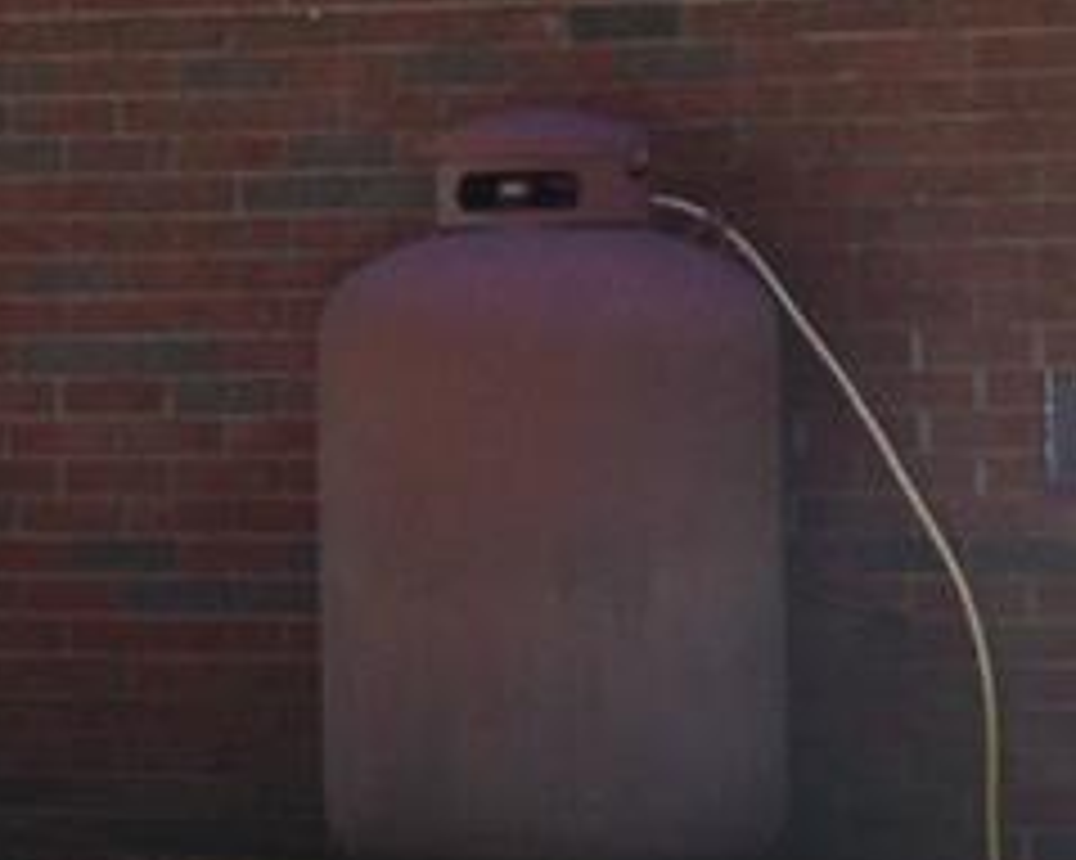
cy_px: 153
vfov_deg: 6.7
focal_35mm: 230
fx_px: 7321
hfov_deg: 8.4
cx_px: 531
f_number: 10
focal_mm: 26
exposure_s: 1/160
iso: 400
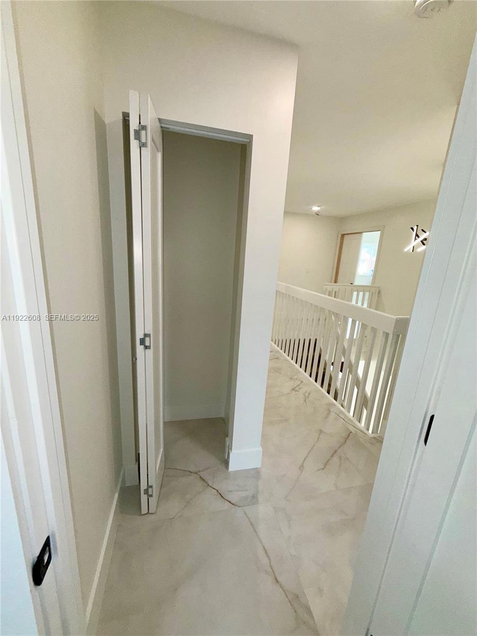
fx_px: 257
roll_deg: -3.4
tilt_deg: -13.8
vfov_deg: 102.1
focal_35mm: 14
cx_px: 238
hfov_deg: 85.7
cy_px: 318
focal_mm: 2.22
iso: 80
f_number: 2.2
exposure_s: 1/122
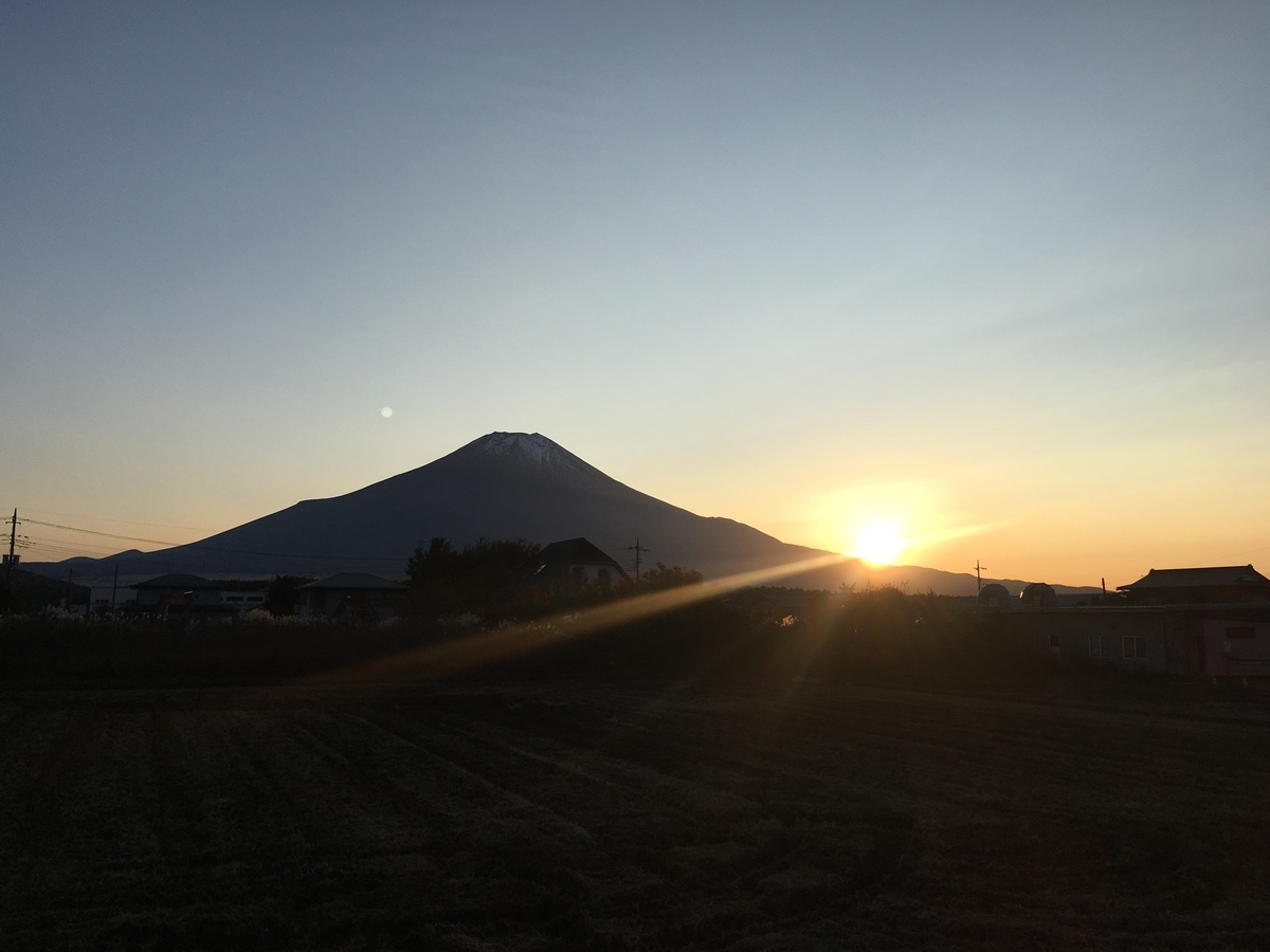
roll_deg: -1.0
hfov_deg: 61.7
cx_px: 635
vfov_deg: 48.2
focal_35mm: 29
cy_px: 476
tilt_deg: +6.0
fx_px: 1064
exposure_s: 1/1876
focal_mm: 4.15
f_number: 2.2
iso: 25
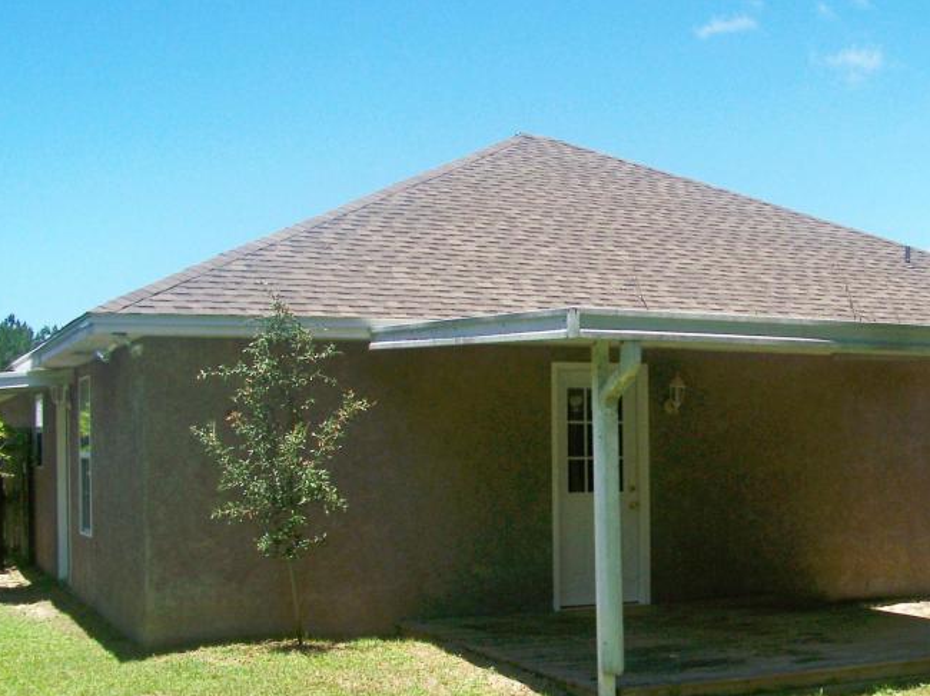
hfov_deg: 36.1
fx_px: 1397
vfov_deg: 27.9
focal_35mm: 52
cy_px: 433
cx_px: 681
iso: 125
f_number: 4
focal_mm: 5.85
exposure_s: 1/1000
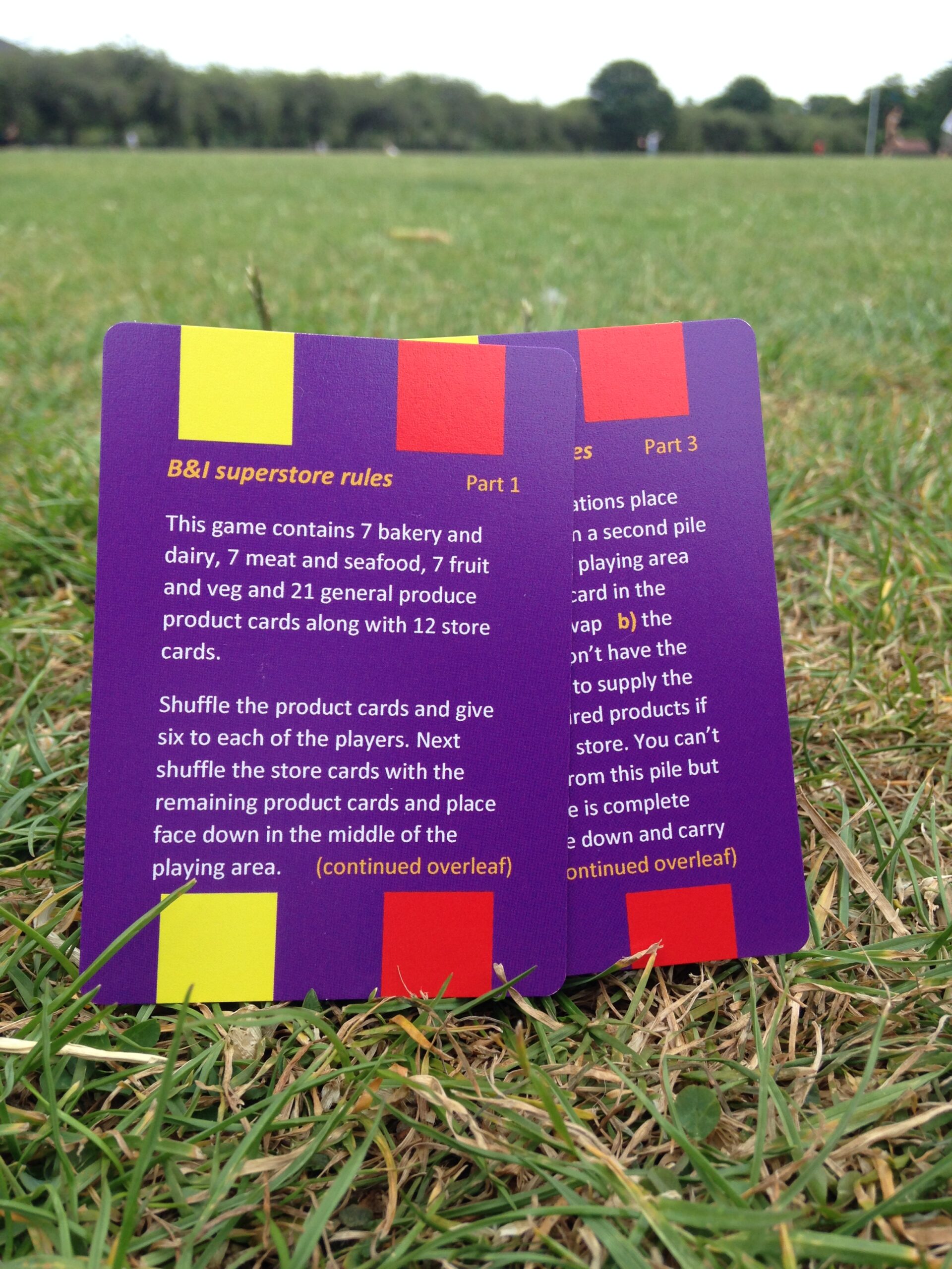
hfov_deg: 42.9
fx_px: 1210
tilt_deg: -22.3
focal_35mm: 33
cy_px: 634
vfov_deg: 55.4
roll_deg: -0.9
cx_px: 476
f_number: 2.4
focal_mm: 4.12
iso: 50
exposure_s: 1/166
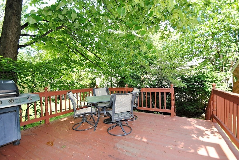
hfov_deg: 96.7
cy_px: 82
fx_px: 106
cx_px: 125
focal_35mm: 16
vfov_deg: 73.7
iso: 180
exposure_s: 1/125
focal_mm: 10
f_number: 5.6
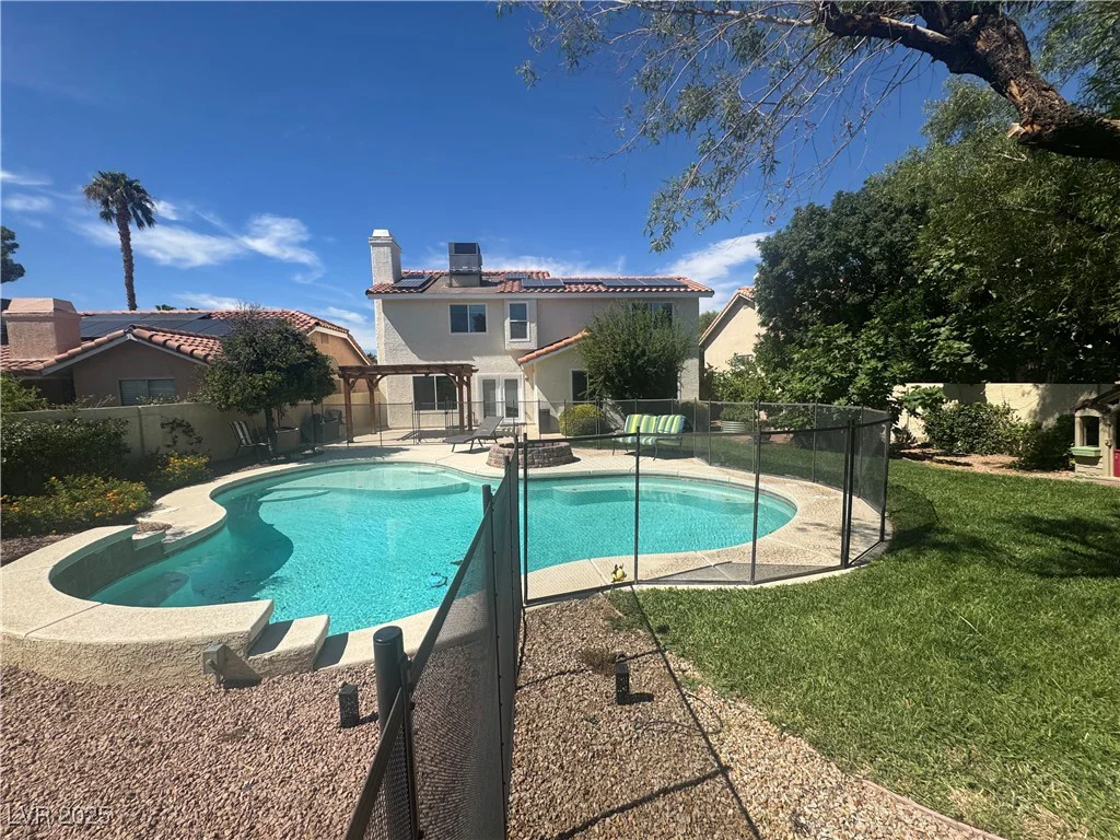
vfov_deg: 85.7
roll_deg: +0.8
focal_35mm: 14
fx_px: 453
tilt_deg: -4.0
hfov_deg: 102.1
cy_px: 420
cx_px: 560
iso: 50
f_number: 2.2
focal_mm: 2.22
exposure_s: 1/2674
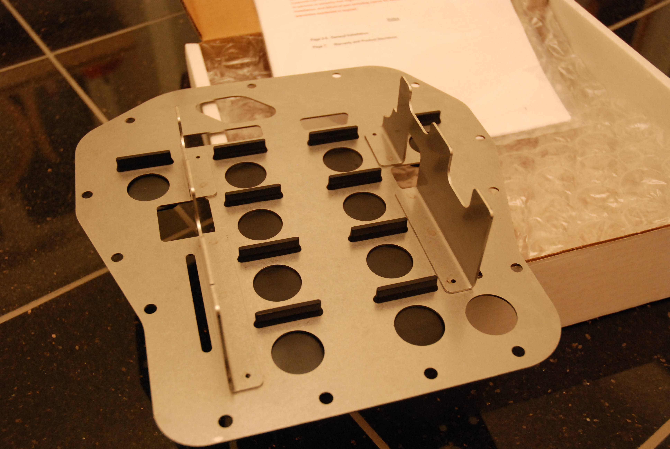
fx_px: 699
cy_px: 224
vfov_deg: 35.6
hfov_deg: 51.2
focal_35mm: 38
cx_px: 335
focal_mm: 25
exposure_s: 1/20
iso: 800
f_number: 5
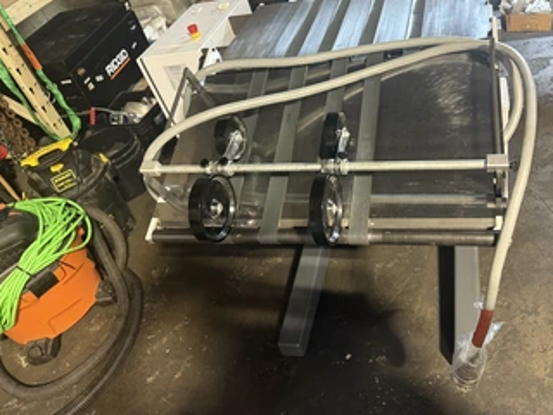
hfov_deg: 59.3
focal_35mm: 30
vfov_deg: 46.5
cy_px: 163
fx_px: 479
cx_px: 342
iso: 500
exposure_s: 1/60
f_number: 1.78
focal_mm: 6.76
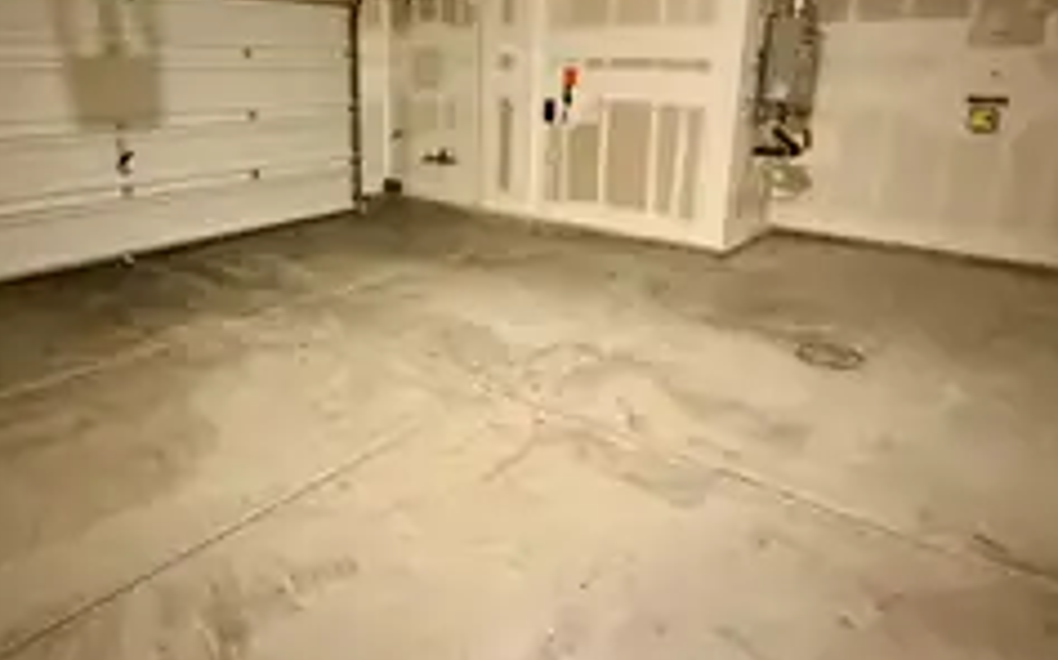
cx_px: 437
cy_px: 245
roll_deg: +0.0
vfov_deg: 48.8
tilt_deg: -15.2
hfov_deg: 72.0
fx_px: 721
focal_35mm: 25
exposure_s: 1/40
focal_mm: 2.22
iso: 1000
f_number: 2.2
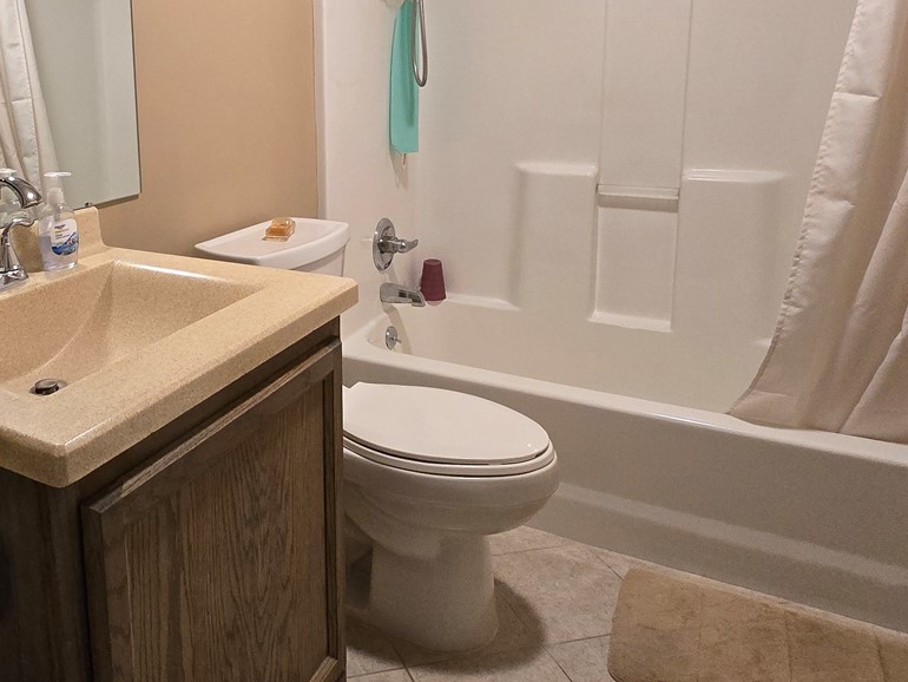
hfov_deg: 61.9
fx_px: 708
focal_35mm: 27
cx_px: 237
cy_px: 195
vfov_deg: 49.9
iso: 800
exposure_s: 1/60
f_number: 2.2
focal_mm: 2.2
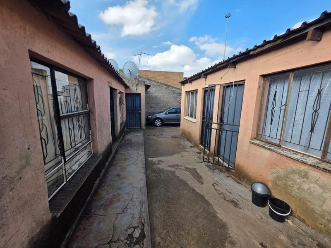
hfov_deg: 106.2
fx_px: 124
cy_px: 124
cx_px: 166
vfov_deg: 89.9
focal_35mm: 13
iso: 40
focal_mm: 2.2
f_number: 1.9
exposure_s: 1/1070
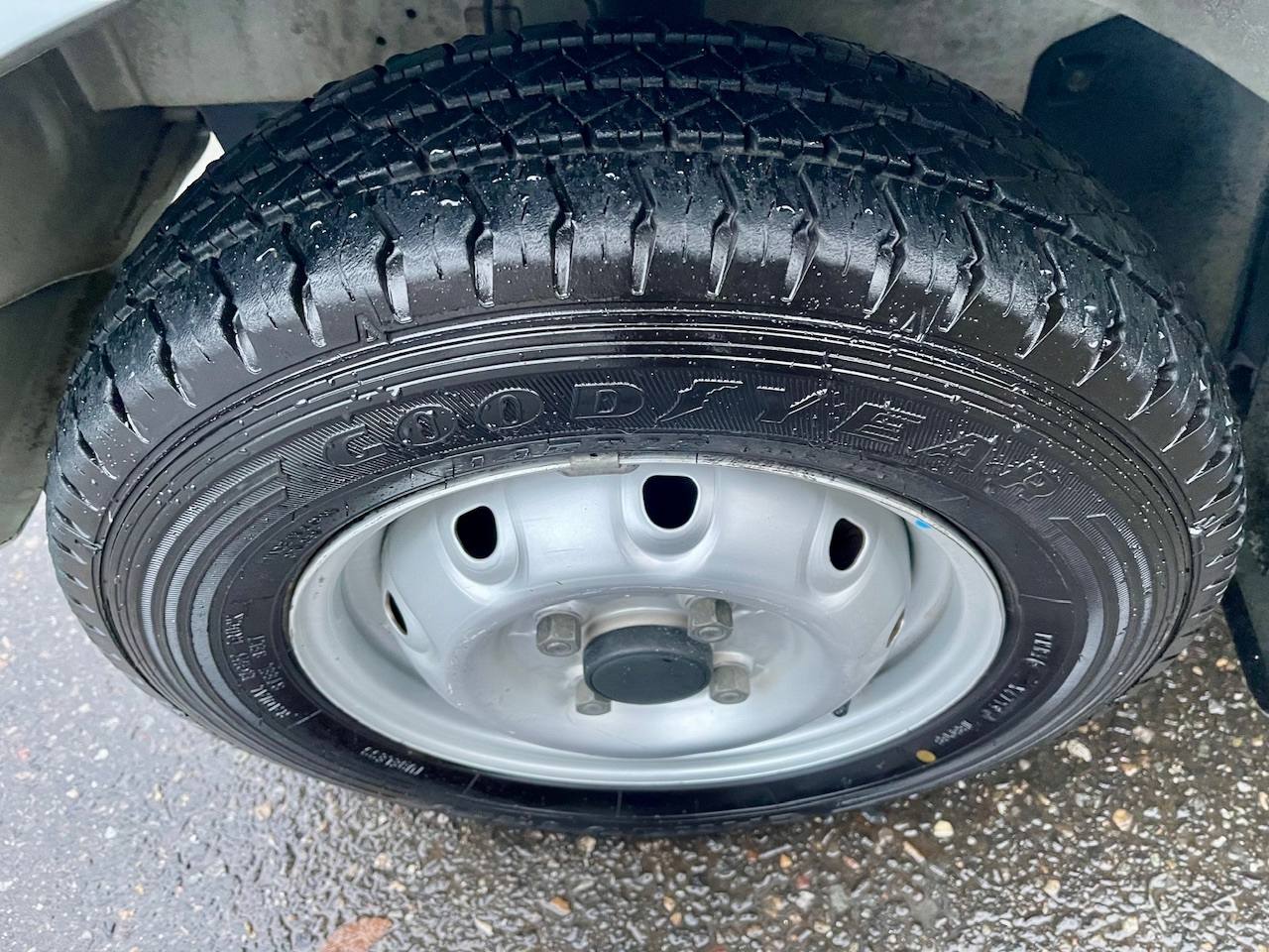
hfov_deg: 69.4
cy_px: 476
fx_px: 916
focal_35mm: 25
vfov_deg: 54.9
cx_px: 634
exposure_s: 1/60
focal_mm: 5.1
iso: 500
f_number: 1.6
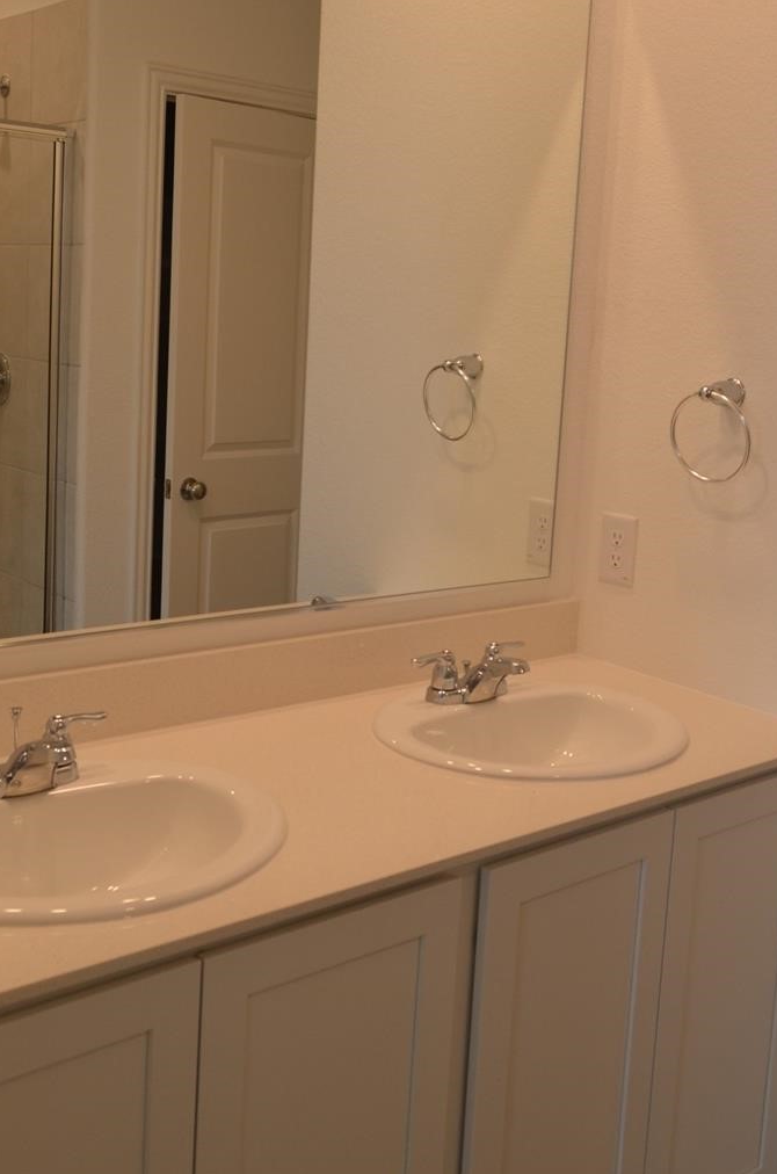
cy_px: 481
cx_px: 416
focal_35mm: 41
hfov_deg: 32.5
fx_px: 1334
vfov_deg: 47.3
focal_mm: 18
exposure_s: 1/100
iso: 400
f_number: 5
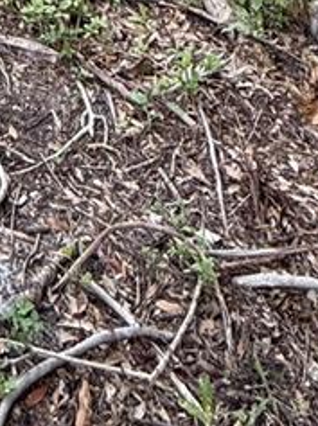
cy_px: -622
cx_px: -201
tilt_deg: +1.3
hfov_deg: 17.8
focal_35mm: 71
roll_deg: -1.4
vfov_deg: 14.7
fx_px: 872
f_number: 2.2
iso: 80
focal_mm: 2.22
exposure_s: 1/99
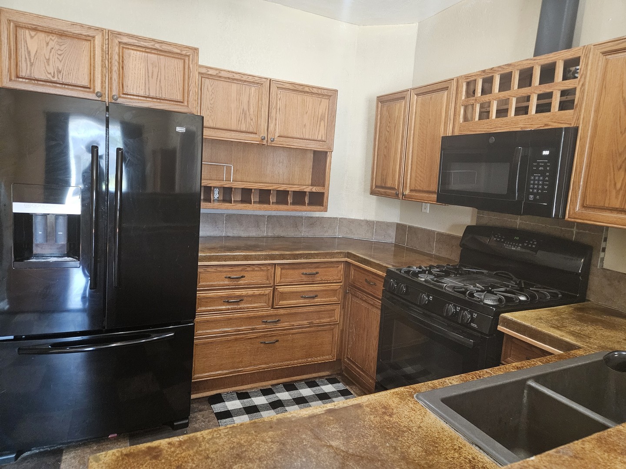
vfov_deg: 58.9
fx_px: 416
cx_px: 313
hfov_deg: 73.9
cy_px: 234
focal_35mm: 23
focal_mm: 5.4
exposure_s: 1/120
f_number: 1.8
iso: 1000
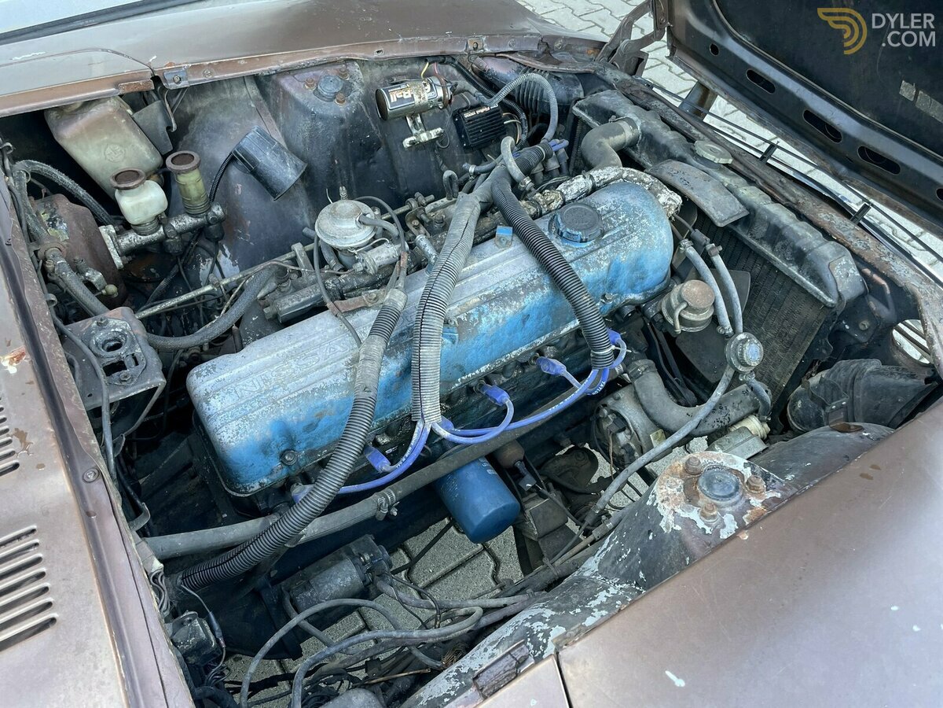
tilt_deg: -48.0
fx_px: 708
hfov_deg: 67.3
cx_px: 472
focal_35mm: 26
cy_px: 354
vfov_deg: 53.1
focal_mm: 4.2
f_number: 1.6
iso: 100
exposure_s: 1/121
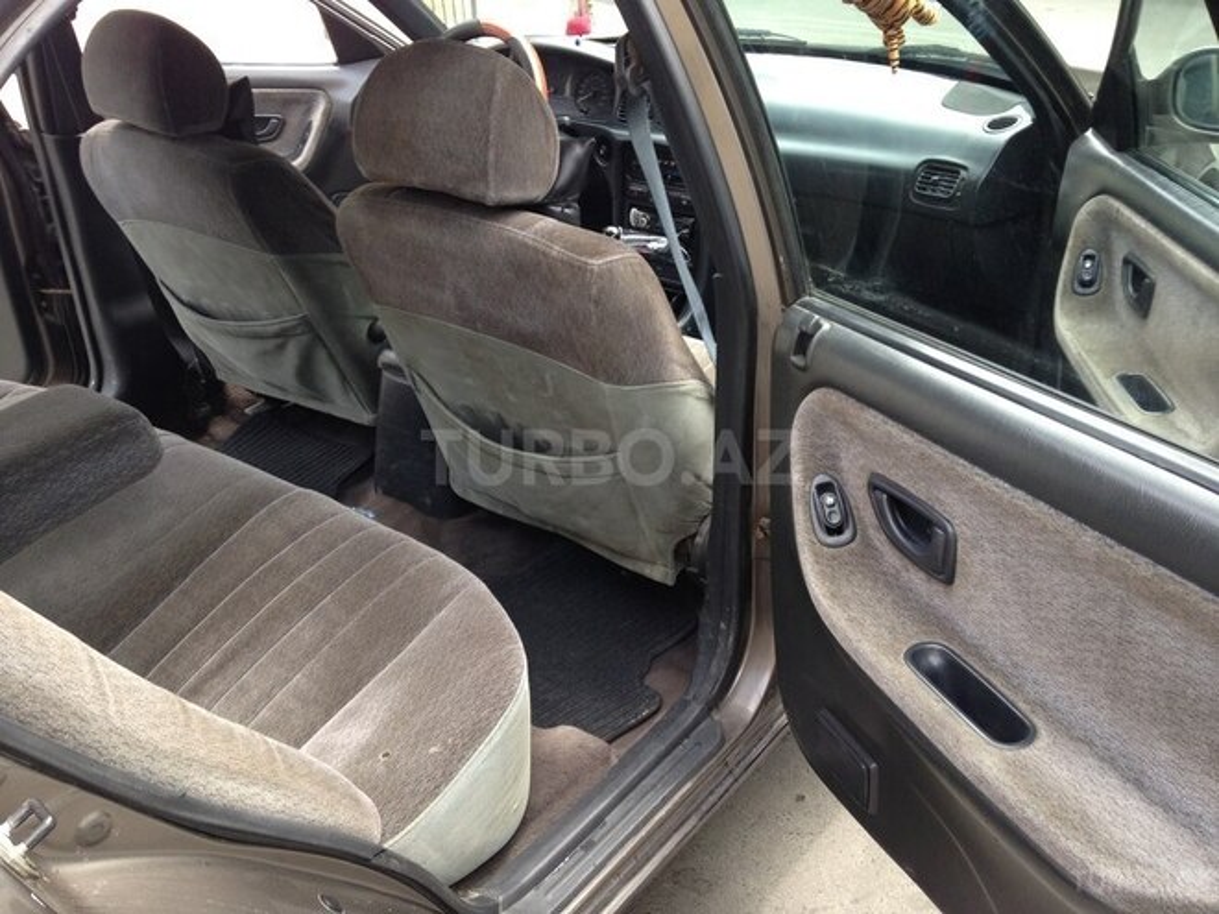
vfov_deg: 42.9
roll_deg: +1.5
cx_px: 610
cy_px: 457
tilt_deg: -27.1
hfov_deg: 55.4
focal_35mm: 33
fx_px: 1162
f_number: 2.4
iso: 64
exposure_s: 1/120
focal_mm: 4.12
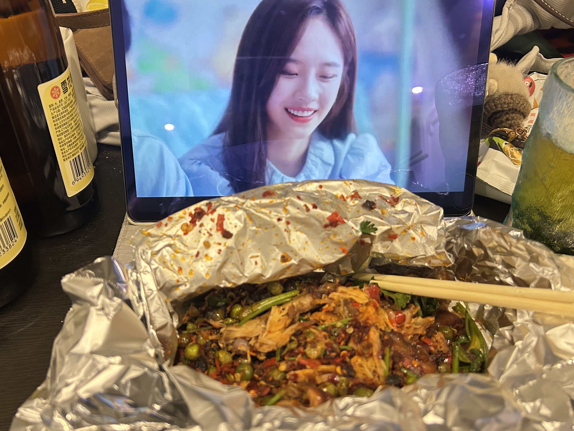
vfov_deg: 46.8
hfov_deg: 59.8
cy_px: 221
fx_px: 497
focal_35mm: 30
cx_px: 256
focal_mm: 5.7
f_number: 1.5
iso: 400
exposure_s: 1/33
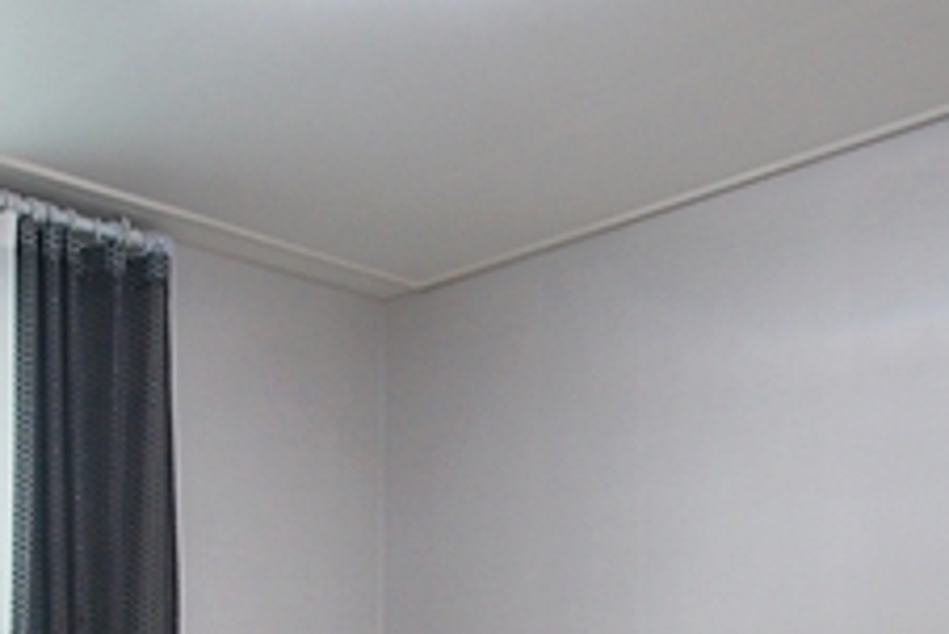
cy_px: 743
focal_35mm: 53
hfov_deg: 37.4
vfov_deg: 23.5
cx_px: 391
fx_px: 1398
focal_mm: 10
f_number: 4
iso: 400
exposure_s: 1/60
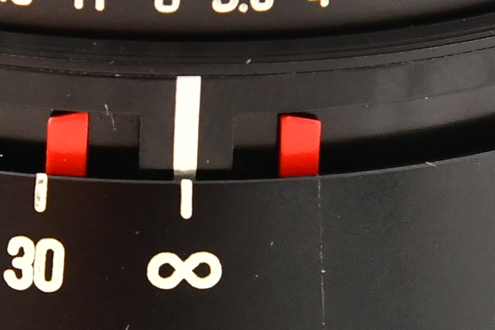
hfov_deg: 6.3
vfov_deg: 4.2
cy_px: 119
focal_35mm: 325
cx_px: 139
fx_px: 4469
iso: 1600
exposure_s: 1/160
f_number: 13
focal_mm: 120
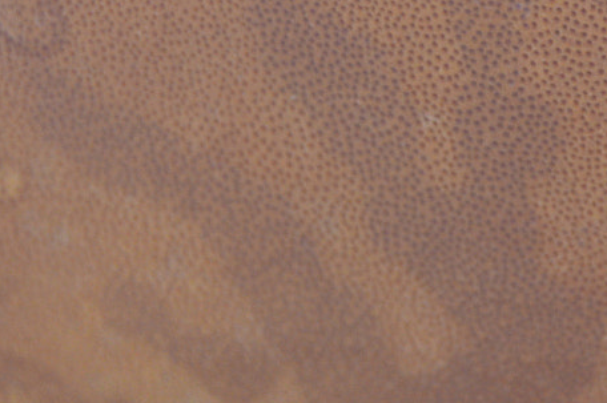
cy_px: 110
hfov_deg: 7.0
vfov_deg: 4.7
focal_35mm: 290
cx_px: 817
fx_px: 4880
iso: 800
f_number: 5.6
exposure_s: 1/60
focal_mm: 55
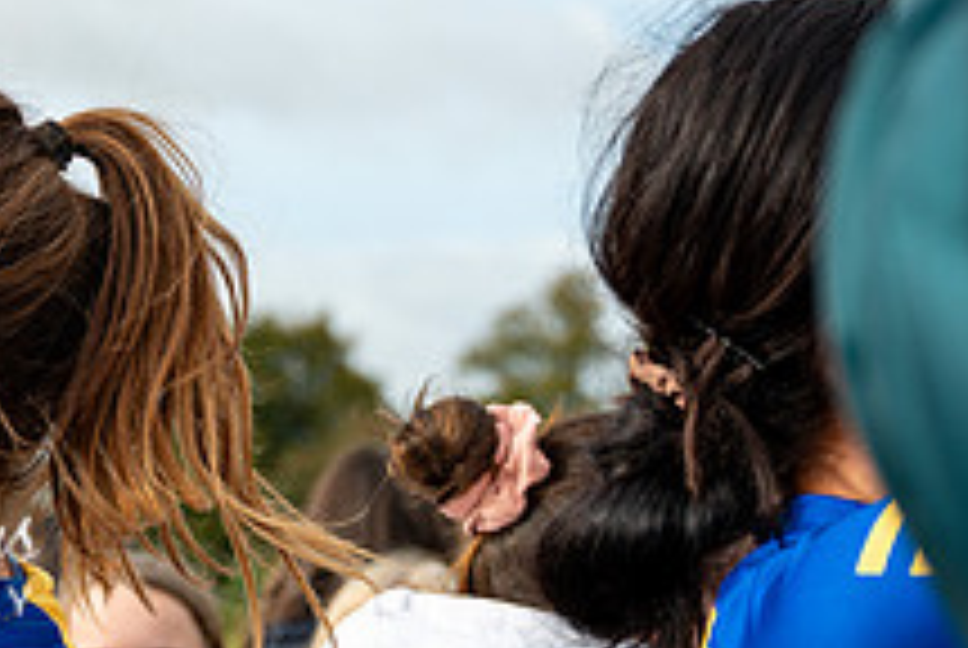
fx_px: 3554
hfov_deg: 14.9
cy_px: 461
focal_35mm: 132
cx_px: -266
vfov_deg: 10.4
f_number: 4
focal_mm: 49
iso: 100
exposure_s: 1/640
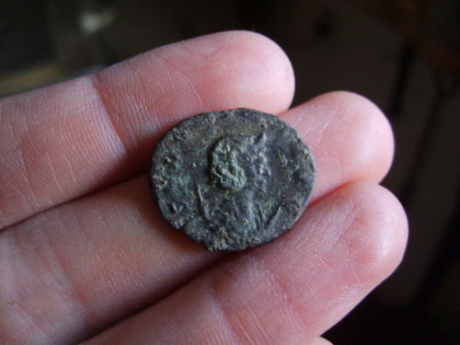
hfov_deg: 52.6
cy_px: 172
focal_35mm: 35
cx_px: 230
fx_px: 465
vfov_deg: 40.7
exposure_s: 1/8
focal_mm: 5.8
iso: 139
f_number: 2.8
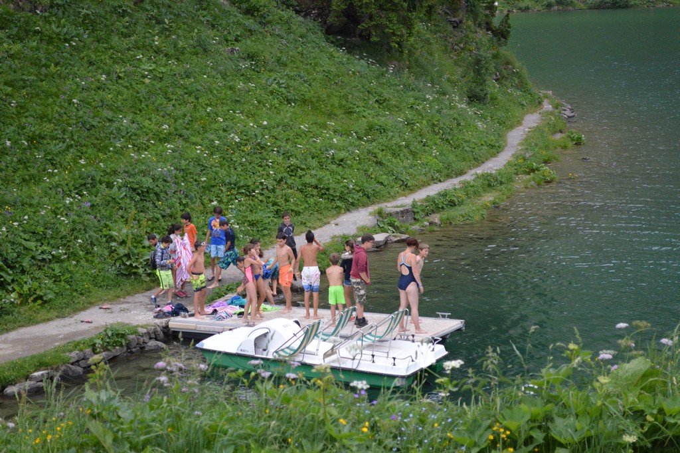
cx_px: 340
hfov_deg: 24.6
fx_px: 1557
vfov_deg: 16.5
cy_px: 226
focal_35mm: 82
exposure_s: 1/1000
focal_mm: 55
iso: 1600
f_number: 5.6
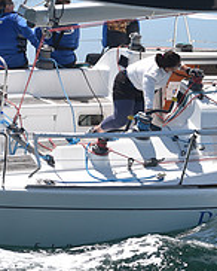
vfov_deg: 8.1
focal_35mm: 239
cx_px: 134
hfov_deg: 6.5
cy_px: 68
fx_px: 1915
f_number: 4
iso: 200
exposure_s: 1/1000
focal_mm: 80
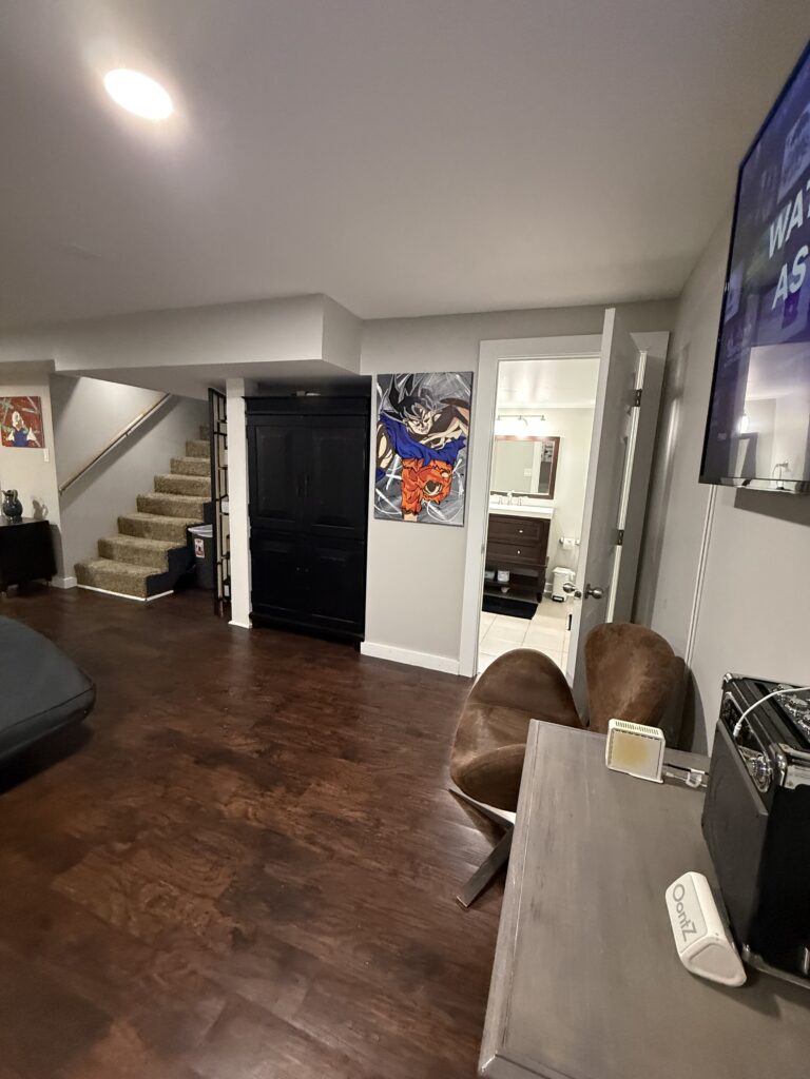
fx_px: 437
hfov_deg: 85.7
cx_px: 405
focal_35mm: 14
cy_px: 540
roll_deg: -3.9
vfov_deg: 102.1
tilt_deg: -9.5
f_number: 2.2
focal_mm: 2.22
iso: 640
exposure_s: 1/60
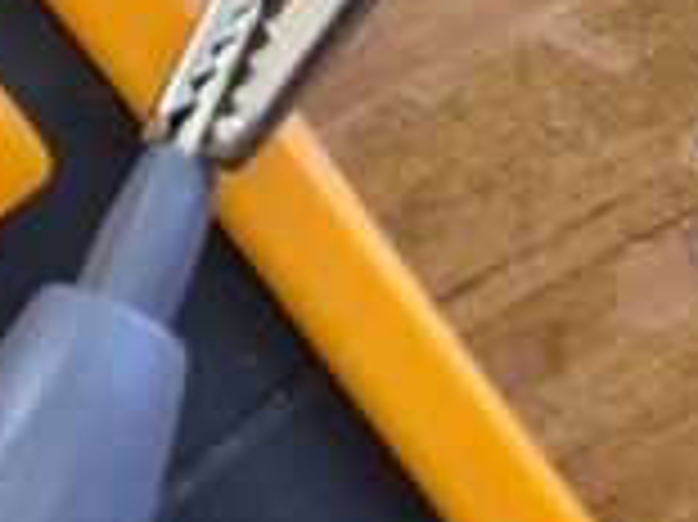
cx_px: -1401
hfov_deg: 9.8
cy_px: -778
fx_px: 3063
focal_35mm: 152
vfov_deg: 8.8
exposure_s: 1/180
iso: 160
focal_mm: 5.4
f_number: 1.8
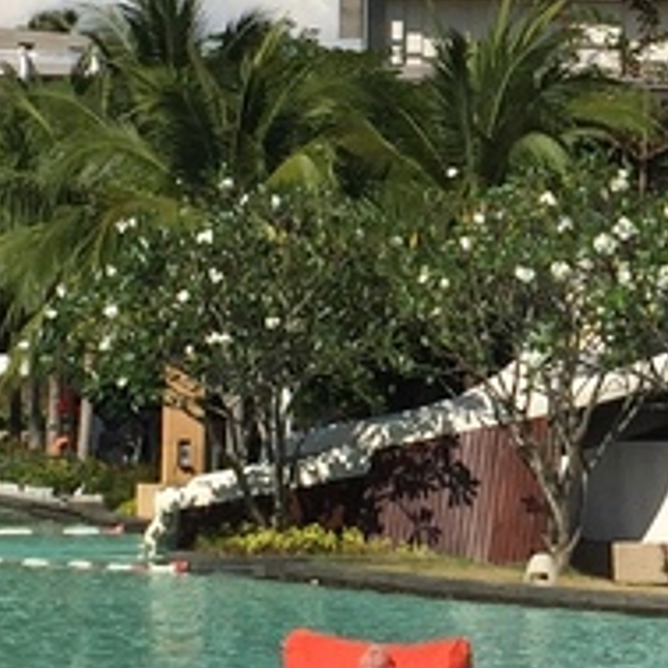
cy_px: -7
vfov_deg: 10.6
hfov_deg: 10.5
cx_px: 880
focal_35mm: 163
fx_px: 3559
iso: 32
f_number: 2.2
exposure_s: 1/3968
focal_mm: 4.15
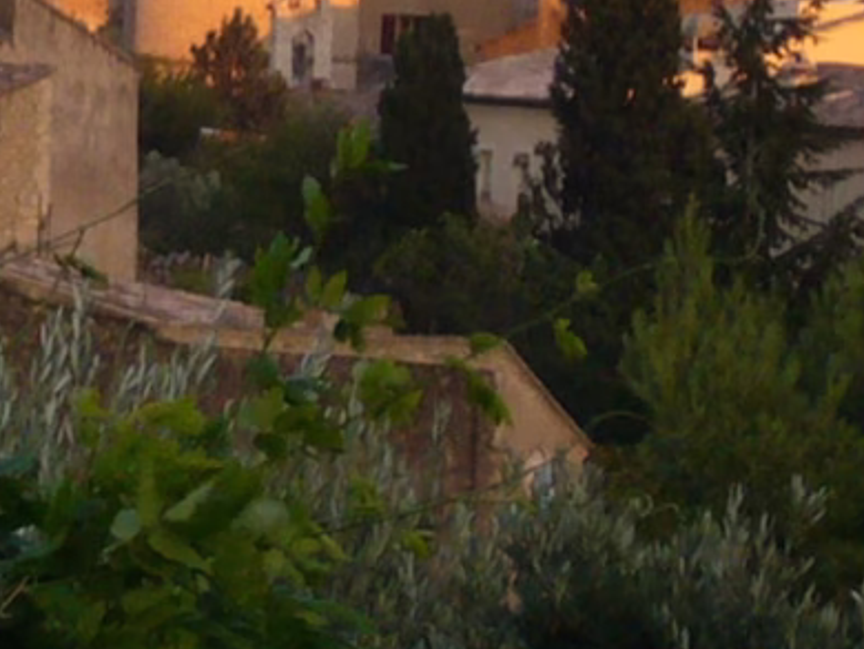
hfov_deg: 5.2
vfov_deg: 3.9
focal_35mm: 378
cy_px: -71
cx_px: 250
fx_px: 9441
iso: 100
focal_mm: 17.4
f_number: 5
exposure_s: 1/30
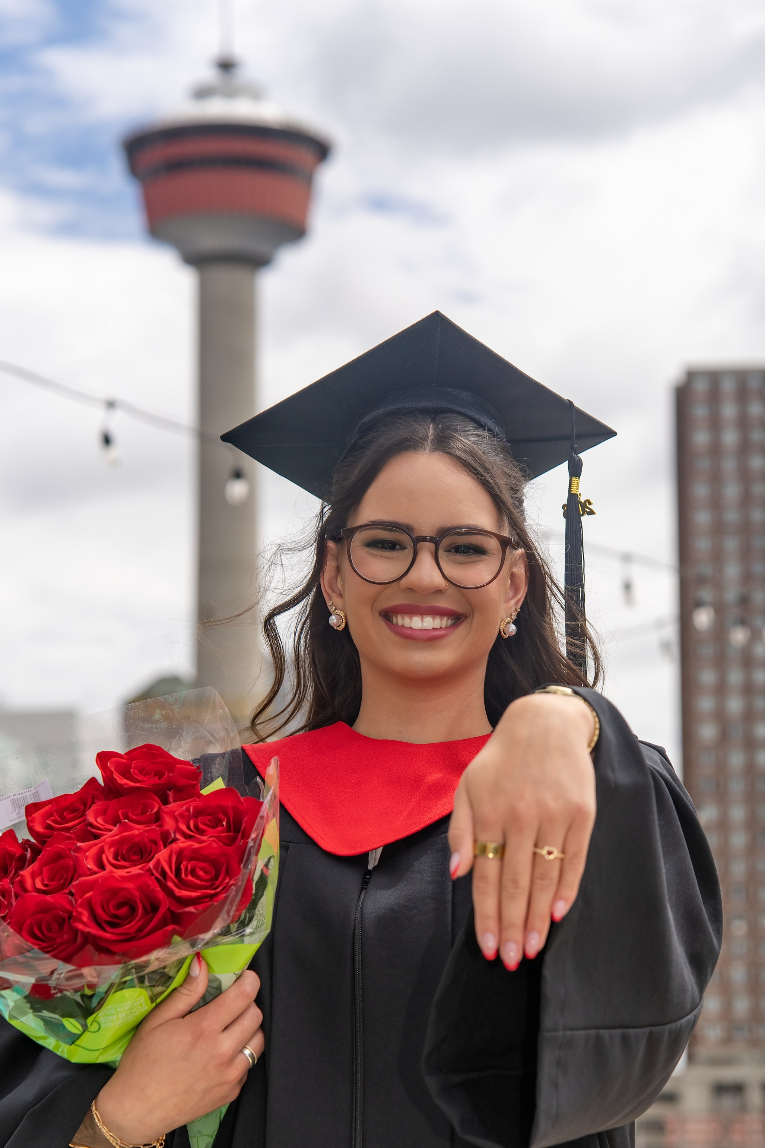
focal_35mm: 86
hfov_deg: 15.9
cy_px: 705
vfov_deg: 23.6
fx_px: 2741
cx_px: 368
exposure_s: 1/1000
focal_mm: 69
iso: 100
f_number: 4.5
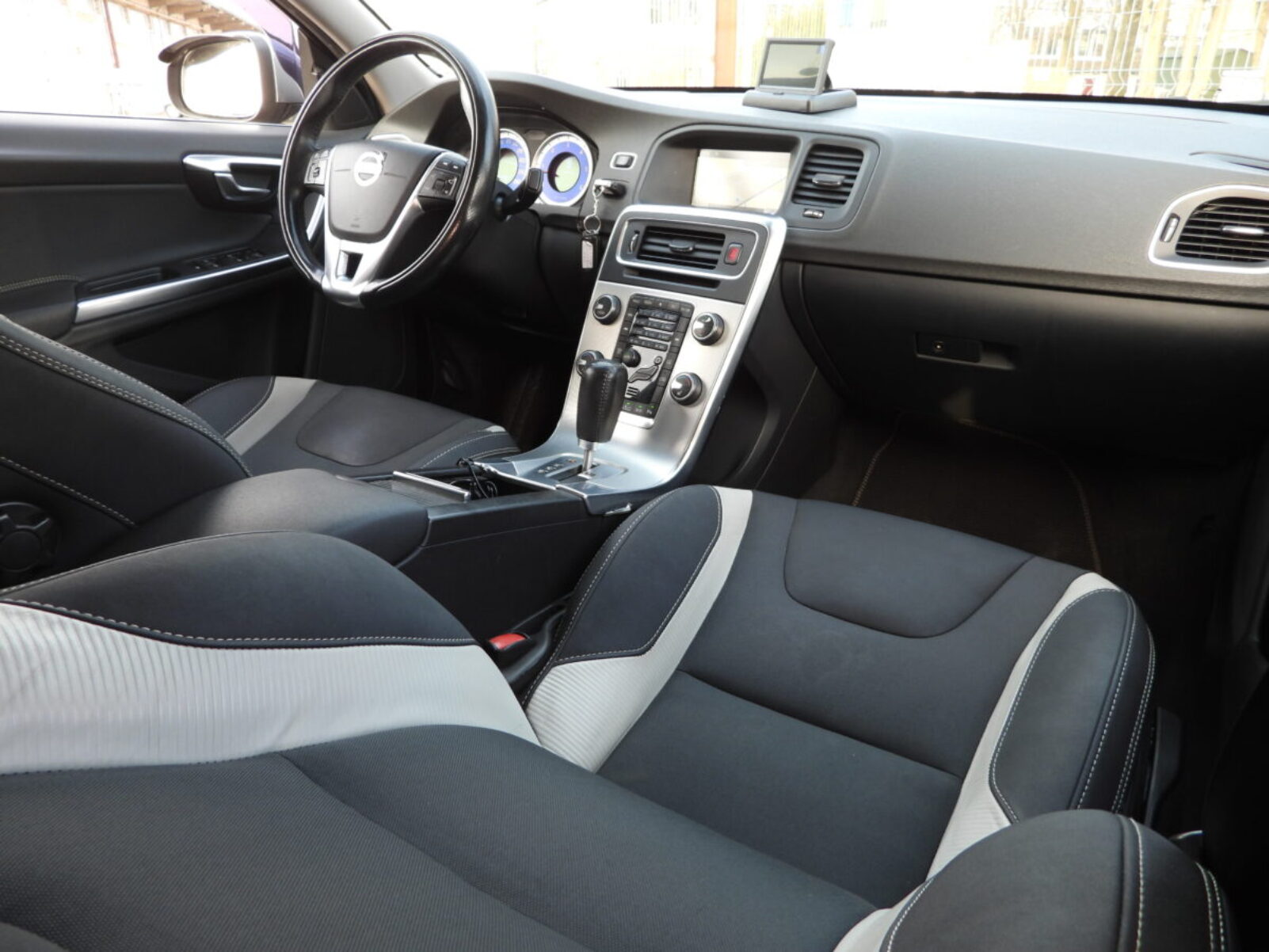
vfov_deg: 56.8
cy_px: 476
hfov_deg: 71.6
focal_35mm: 24
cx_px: 634
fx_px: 880
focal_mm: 4.3
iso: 100
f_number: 2.8
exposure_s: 1/30
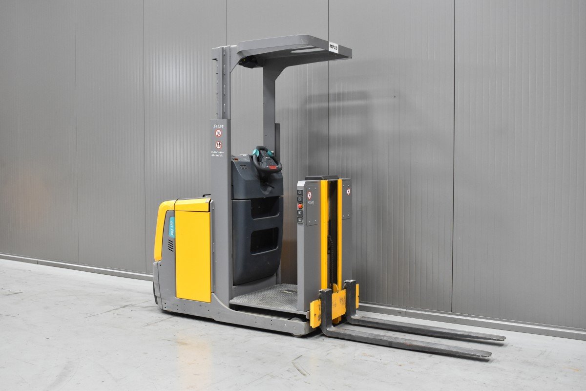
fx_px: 610
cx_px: 293
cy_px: 196
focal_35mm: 38
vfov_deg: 35.5
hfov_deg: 51.3
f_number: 5.6
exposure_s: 1/30
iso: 1250
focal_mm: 25
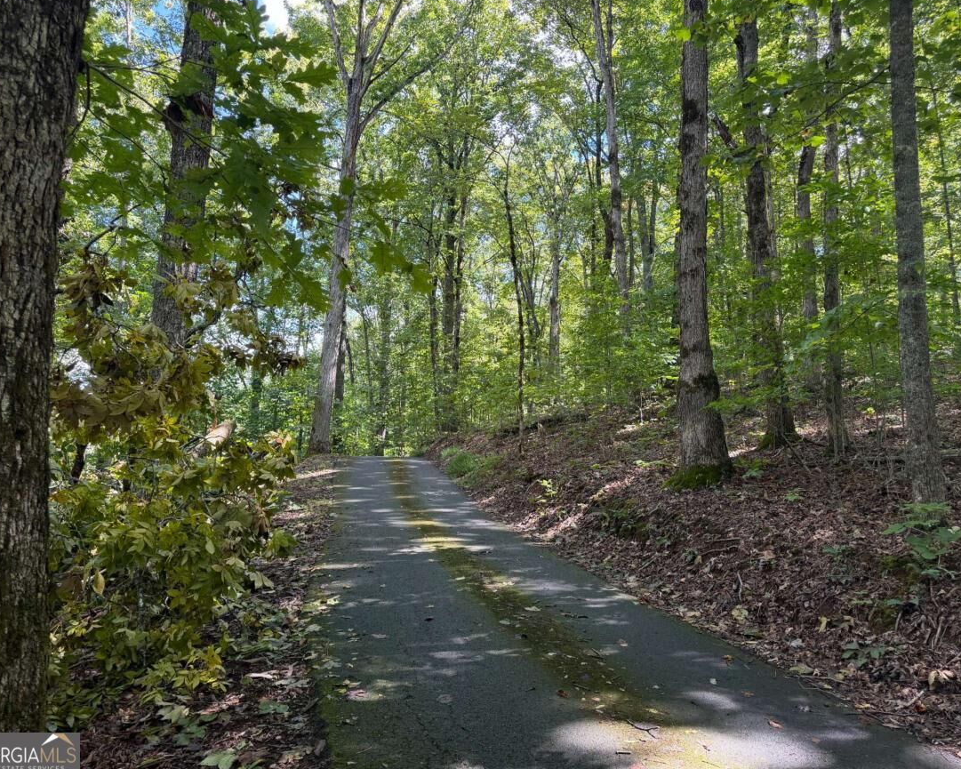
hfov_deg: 66.0
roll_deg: -1.4
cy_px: 372
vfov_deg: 54.9
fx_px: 740
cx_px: 493
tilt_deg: +9.4
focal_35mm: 26
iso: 100
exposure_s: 1/121
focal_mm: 6.76
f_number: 1.78
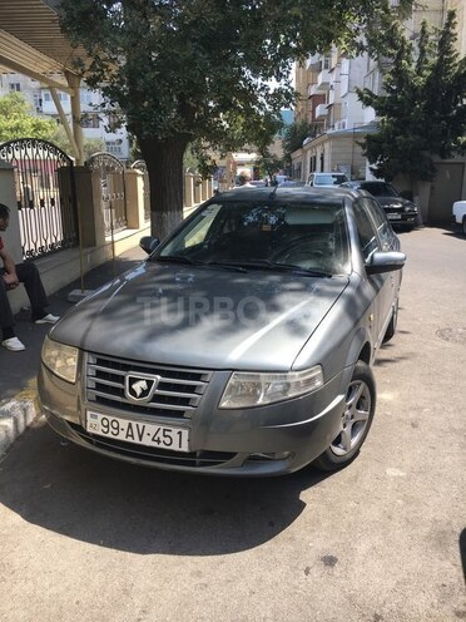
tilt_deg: -12.5
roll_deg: -0.1
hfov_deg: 48.2
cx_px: 233
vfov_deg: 61.7
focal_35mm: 29
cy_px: 311
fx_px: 521
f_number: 2.2
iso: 25
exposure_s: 1/596
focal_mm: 4.15
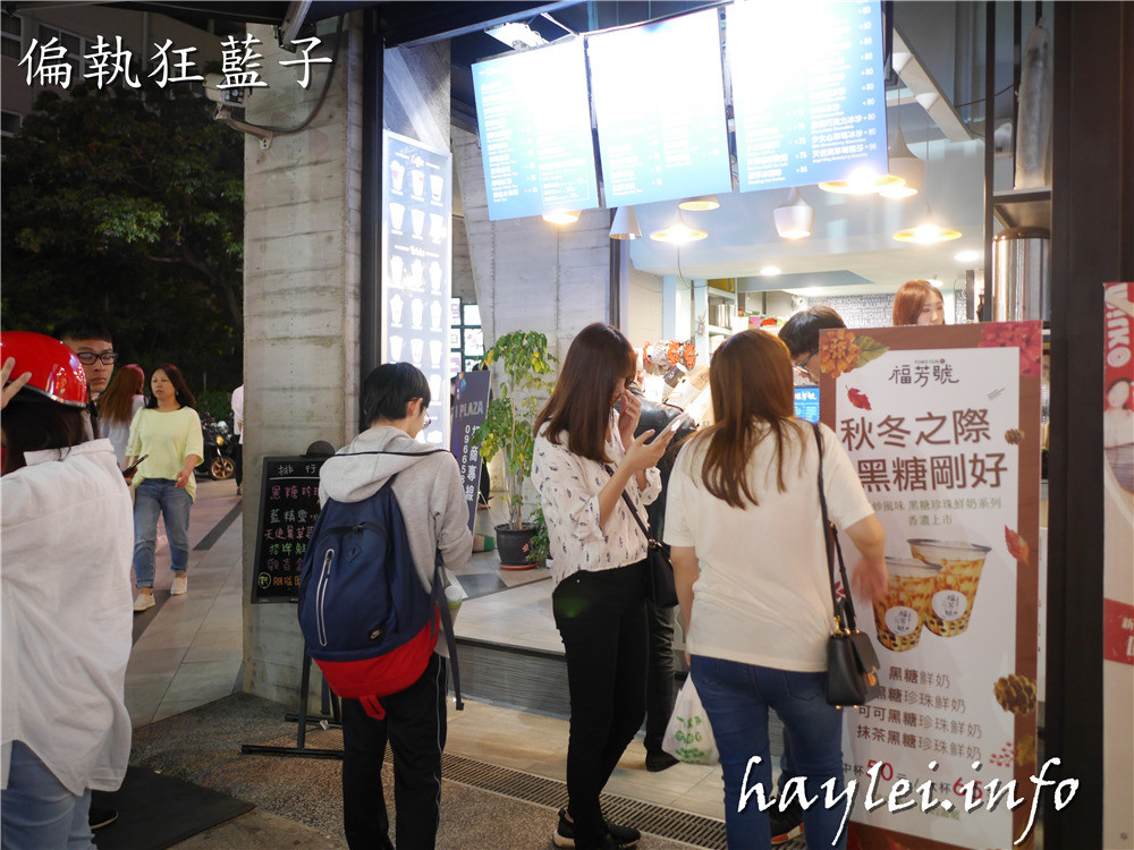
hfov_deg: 60.0
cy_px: 425
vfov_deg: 46.8
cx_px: 567
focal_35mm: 30
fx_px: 983
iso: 800
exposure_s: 1/60
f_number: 1.7
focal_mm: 15
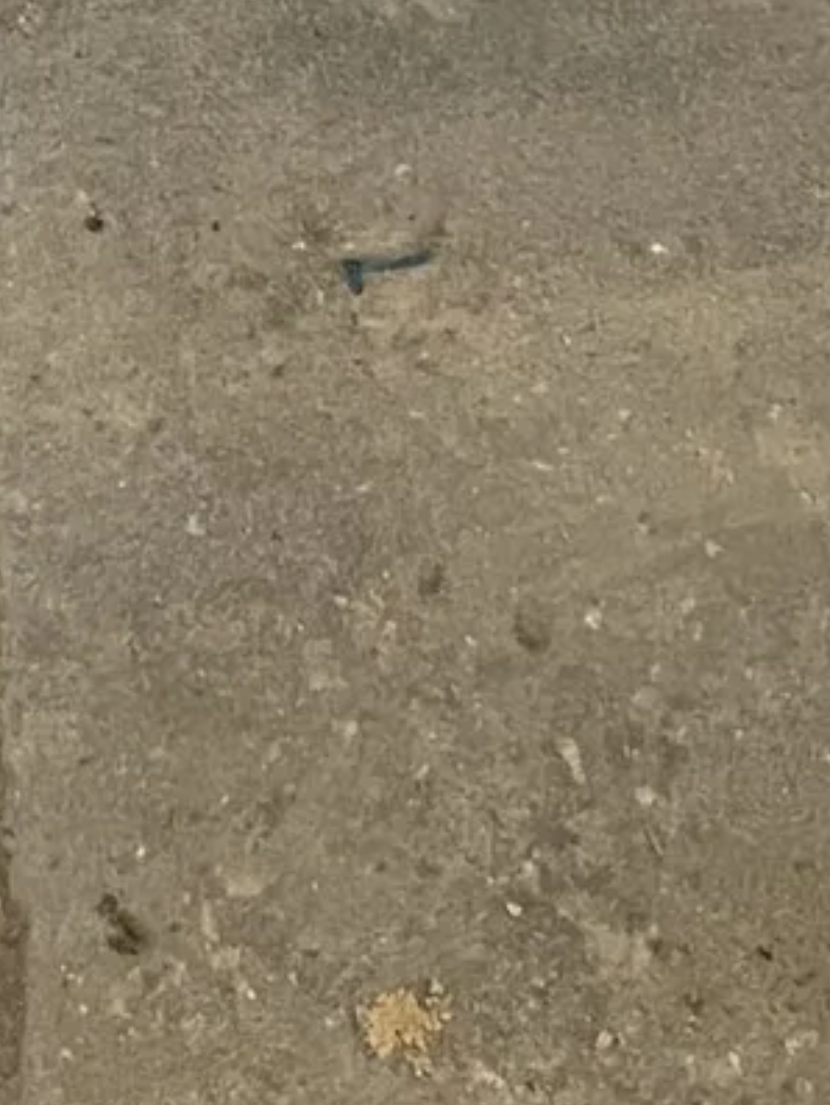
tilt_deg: -27.3
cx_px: -89
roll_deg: +0.1
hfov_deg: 11.2
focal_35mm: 131
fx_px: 4186
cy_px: -1495
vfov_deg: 12.2
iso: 500
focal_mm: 4.2
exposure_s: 1/60
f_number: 1.6
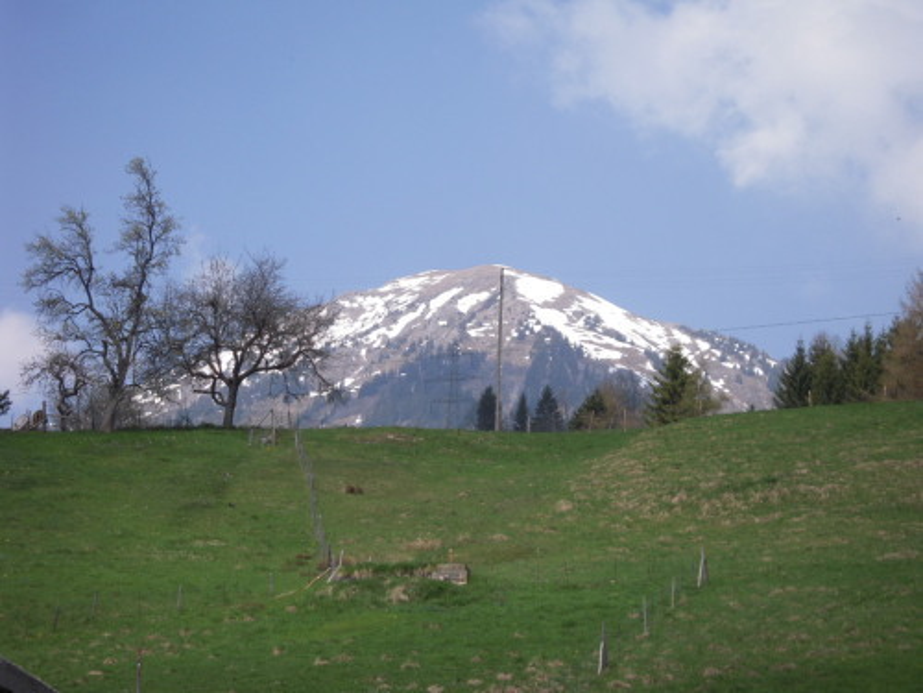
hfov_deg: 18.7
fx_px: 2800
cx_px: 462
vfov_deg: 14.1
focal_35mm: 105
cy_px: 346
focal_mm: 18.8
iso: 100
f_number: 5.6
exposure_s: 1/400
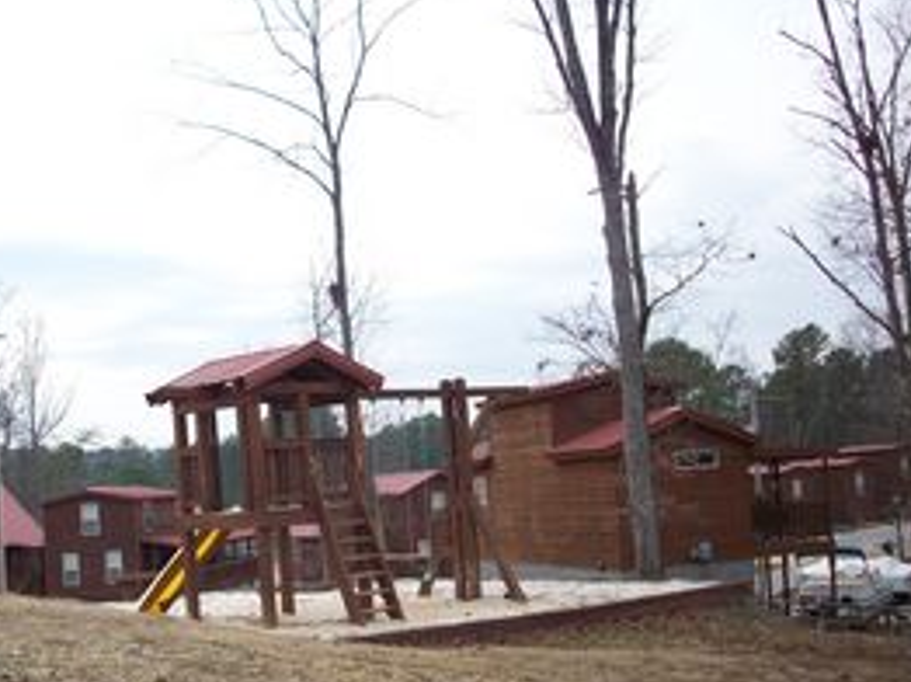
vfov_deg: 27.8
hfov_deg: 36.4
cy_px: 456
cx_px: 282
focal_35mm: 52
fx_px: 1367
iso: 80
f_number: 2.8
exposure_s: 1/625
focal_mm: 6.2
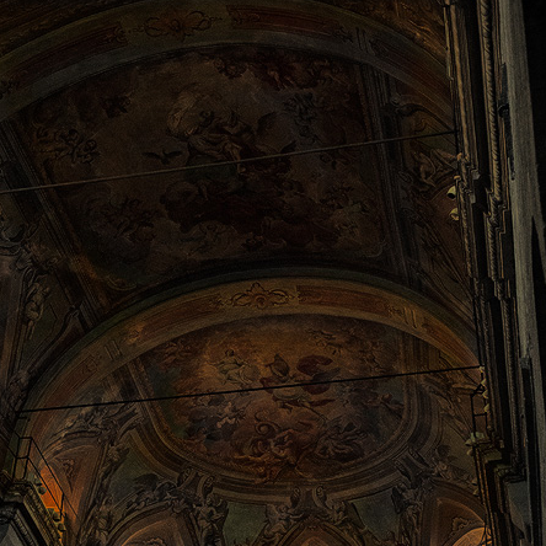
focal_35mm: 62
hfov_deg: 27.7
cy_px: 548
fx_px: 1106
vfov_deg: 26.2
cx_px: 309
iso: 3200
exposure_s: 1/160
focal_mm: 36
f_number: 4
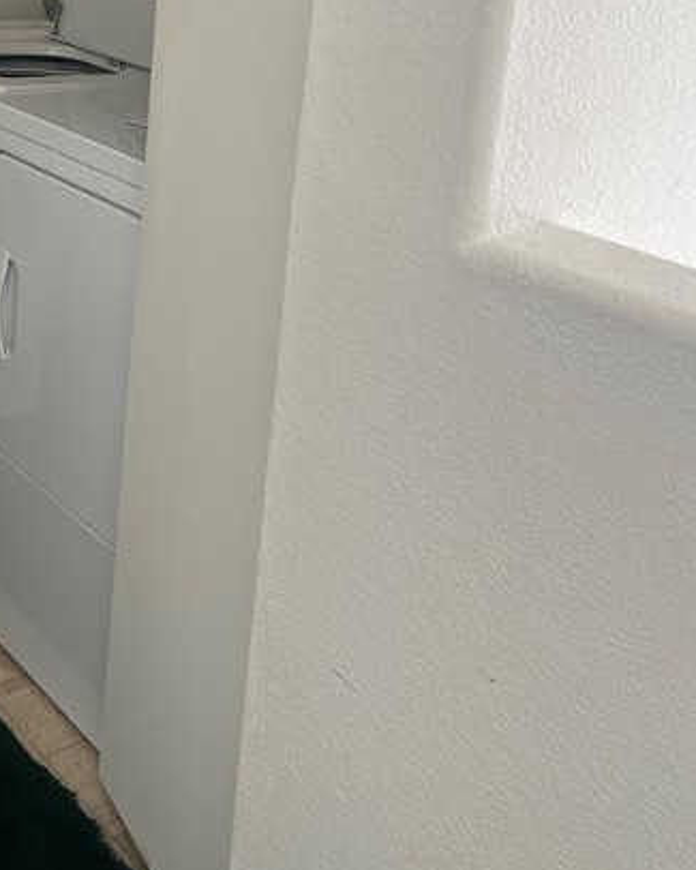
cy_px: 96
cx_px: 216
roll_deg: -4.8
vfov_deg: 36.5
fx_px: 1235
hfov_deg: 31.2
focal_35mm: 48
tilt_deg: -12.0
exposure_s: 1/121
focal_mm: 5.7
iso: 80
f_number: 1.5
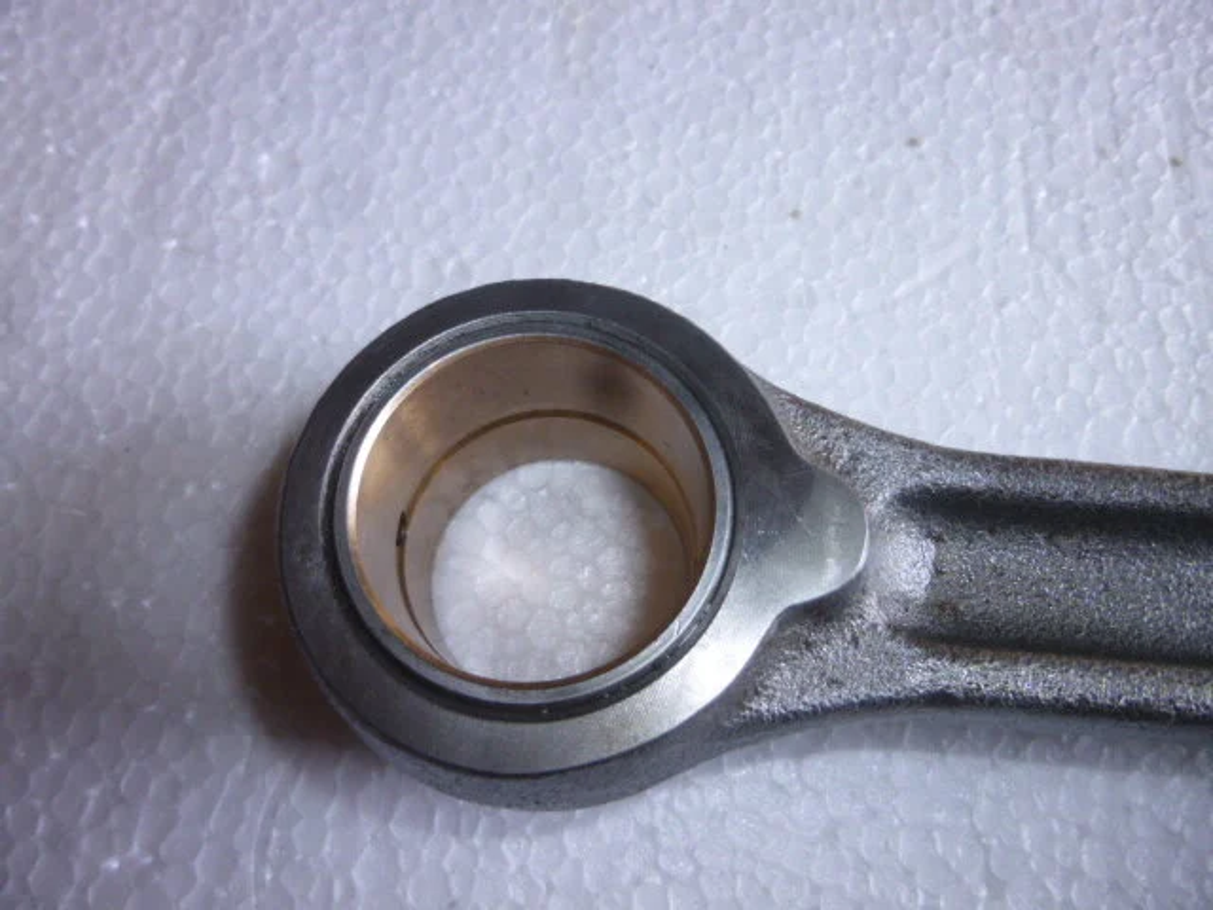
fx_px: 876
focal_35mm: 25
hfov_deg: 69.4
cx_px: 606
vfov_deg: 54.9
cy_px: 455
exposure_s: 1/60
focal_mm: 4.5
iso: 100
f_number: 3.1
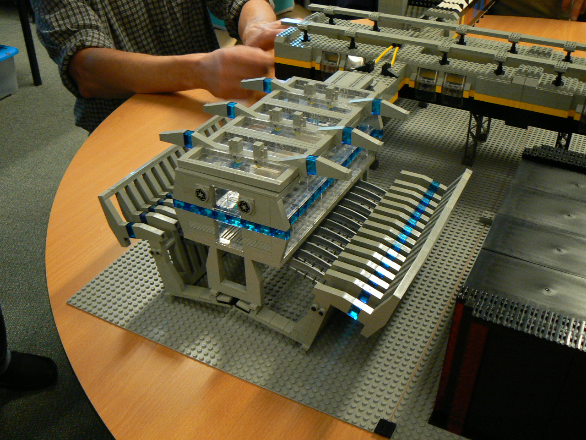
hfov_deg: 51.4
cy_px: 220
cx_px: 293
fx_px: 609
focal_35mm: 36
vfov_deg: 39.7
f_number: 2.8
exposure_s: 1/10
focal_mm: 6
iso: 200
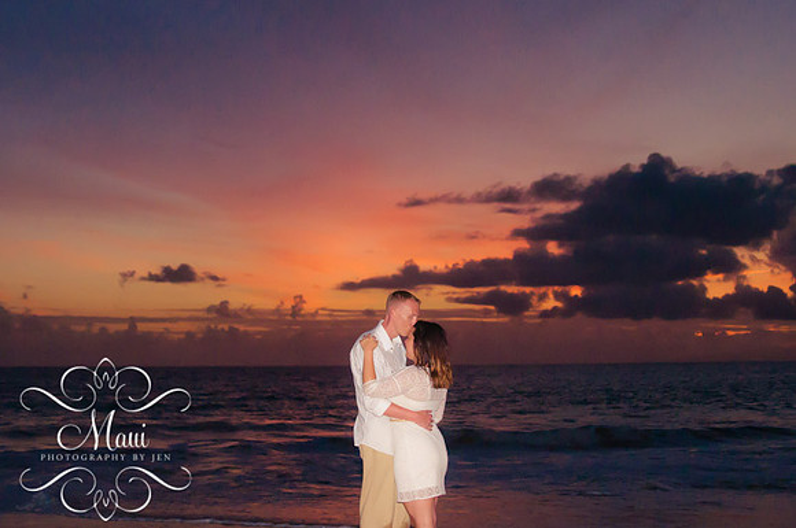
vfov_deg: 31.8
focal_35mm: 42
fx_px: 927
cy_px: 264
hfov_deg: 46.5
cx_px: 398
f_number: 2.8
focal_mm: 28
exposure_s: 1/1250
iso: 1600
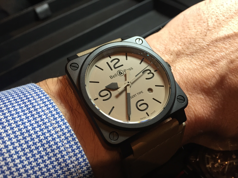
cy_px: 89
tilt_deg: -48.0
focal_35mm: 29
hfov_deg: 61.7
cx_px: 119
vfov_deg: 48.2
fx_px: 199
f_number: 2.2
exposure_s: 1/33
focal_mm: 4.15
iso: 64
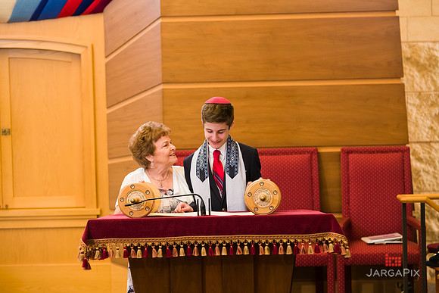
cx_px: 220
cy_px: 146
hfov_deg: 14.7
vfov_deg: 9.8
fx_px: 1708
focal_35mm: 140
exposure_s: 1/200
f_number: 5.6
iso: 1600
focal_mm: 140
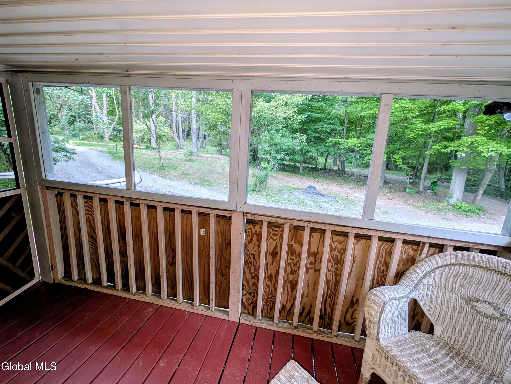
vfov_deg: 94.6
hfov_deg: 110.5
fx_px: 177
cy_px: 192
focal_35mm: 12
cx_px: 256
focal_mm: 2.02
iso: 453
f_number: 1.7
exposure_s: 1/32.8
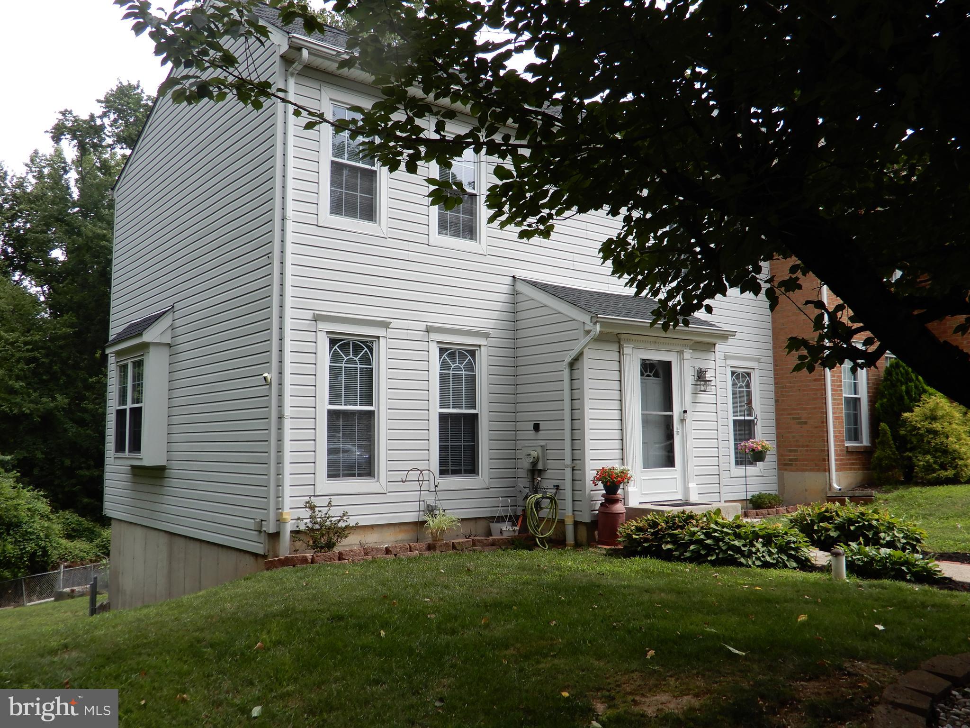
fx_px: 841
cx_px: 485
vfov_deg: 46.8
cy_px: 364
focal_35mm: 30
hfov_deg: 60.0
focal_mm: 5.4
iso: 80
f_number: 3.5
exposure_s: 1/250
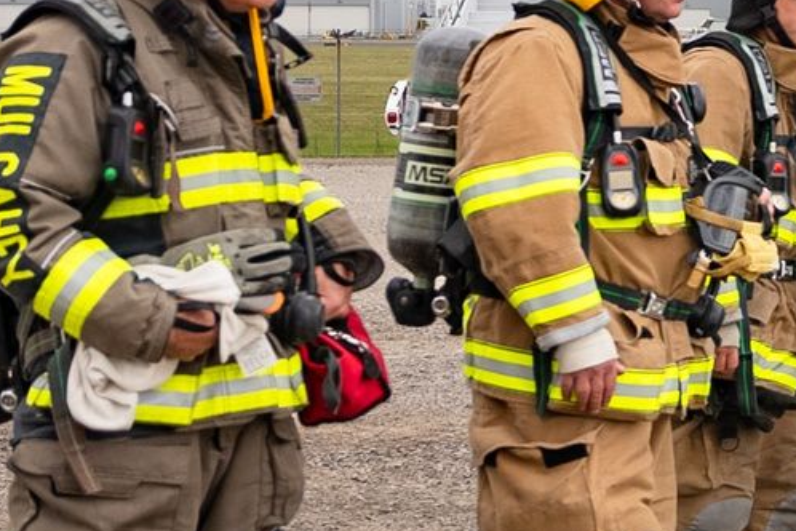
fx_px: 2742
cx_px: 1721
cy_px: 27
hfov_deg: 13.5
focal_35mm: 124
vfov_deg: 11.0
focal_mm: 24
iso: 125
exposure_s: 1/1000
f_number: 2.8
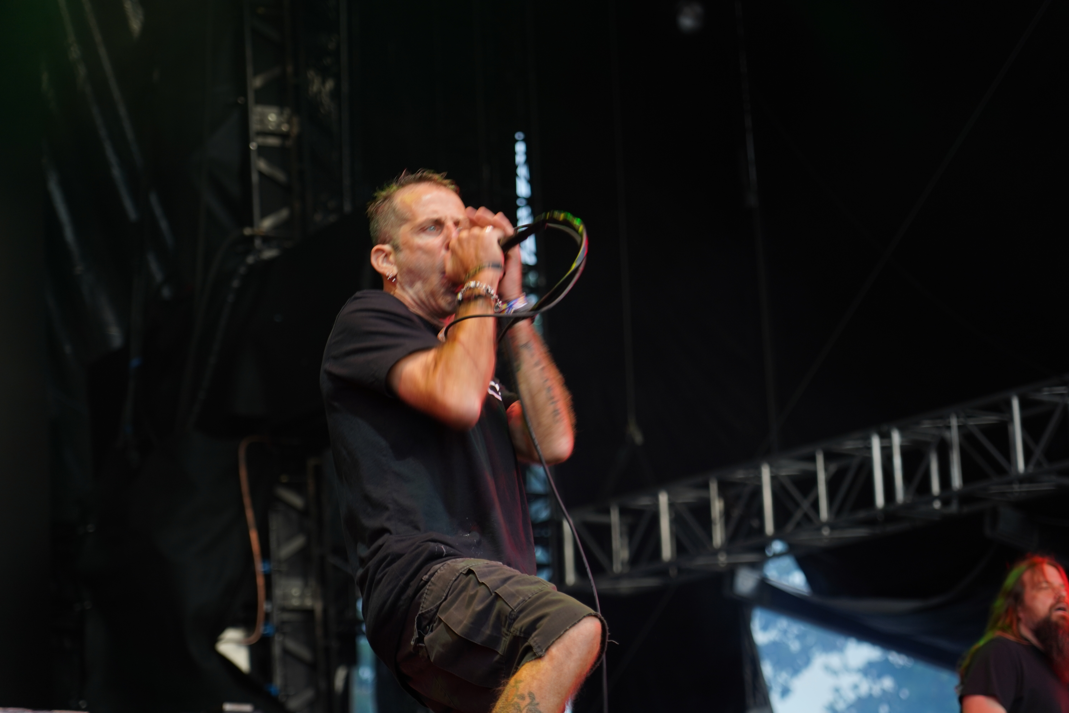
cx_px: 534
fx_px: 3118
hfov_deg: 19.5
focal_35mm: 105
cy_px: 356
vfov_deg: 13.0
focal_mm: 105
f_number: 4
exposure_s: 1/125
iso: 250
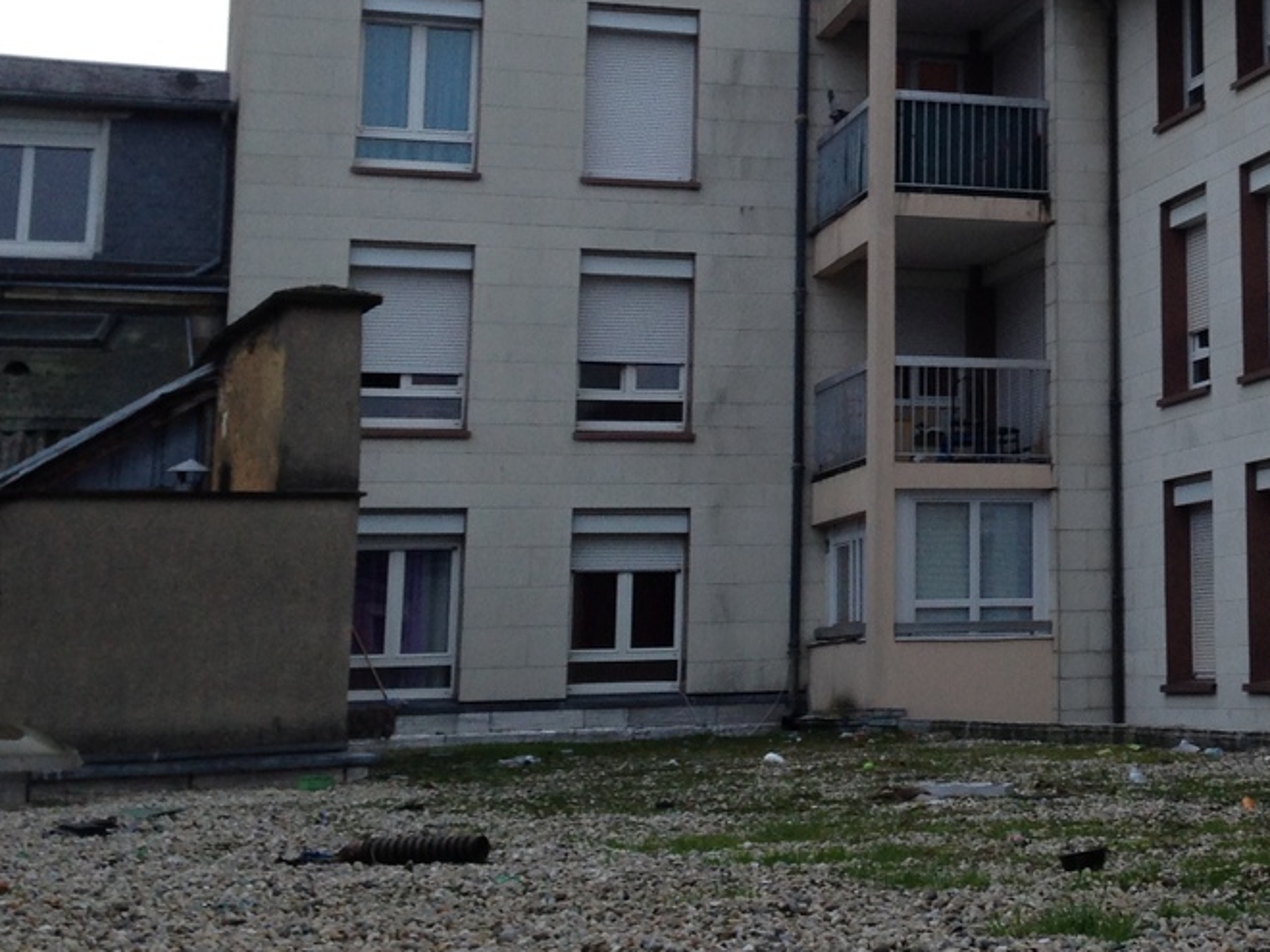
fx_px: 2642
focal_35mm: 72
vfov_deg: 20.2
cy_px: 187
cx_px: 1172
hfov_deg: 26.1
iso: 64
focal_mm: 4.12
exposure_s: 1/60
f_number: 2.4
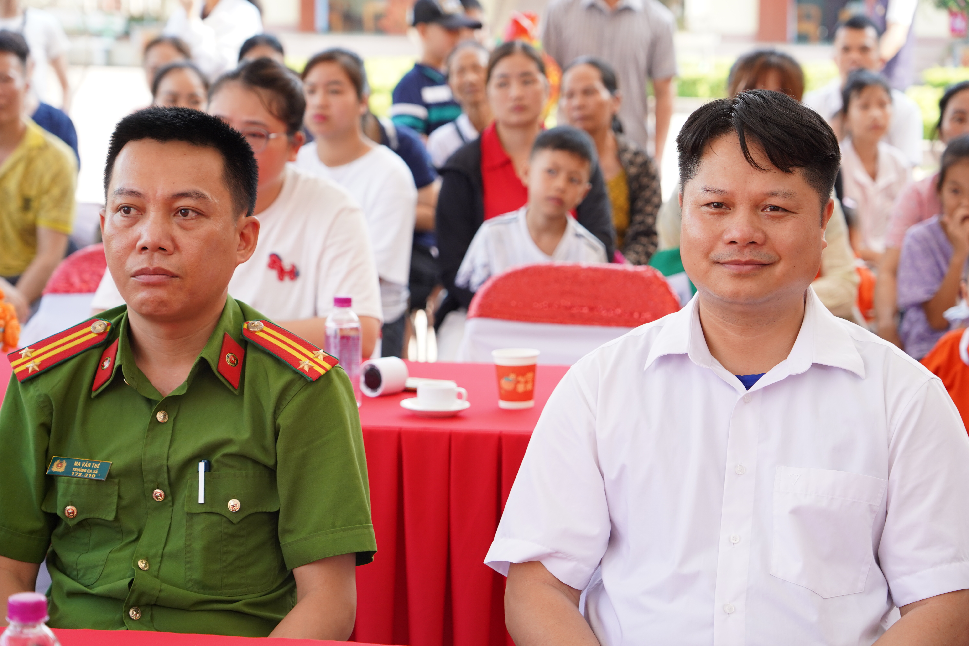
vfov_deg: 15.9
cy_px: 323
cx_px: 484
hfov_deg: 23.6
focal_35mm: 86
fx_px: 2315
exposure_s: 1/125
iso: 400
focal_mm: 86
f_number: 5.6
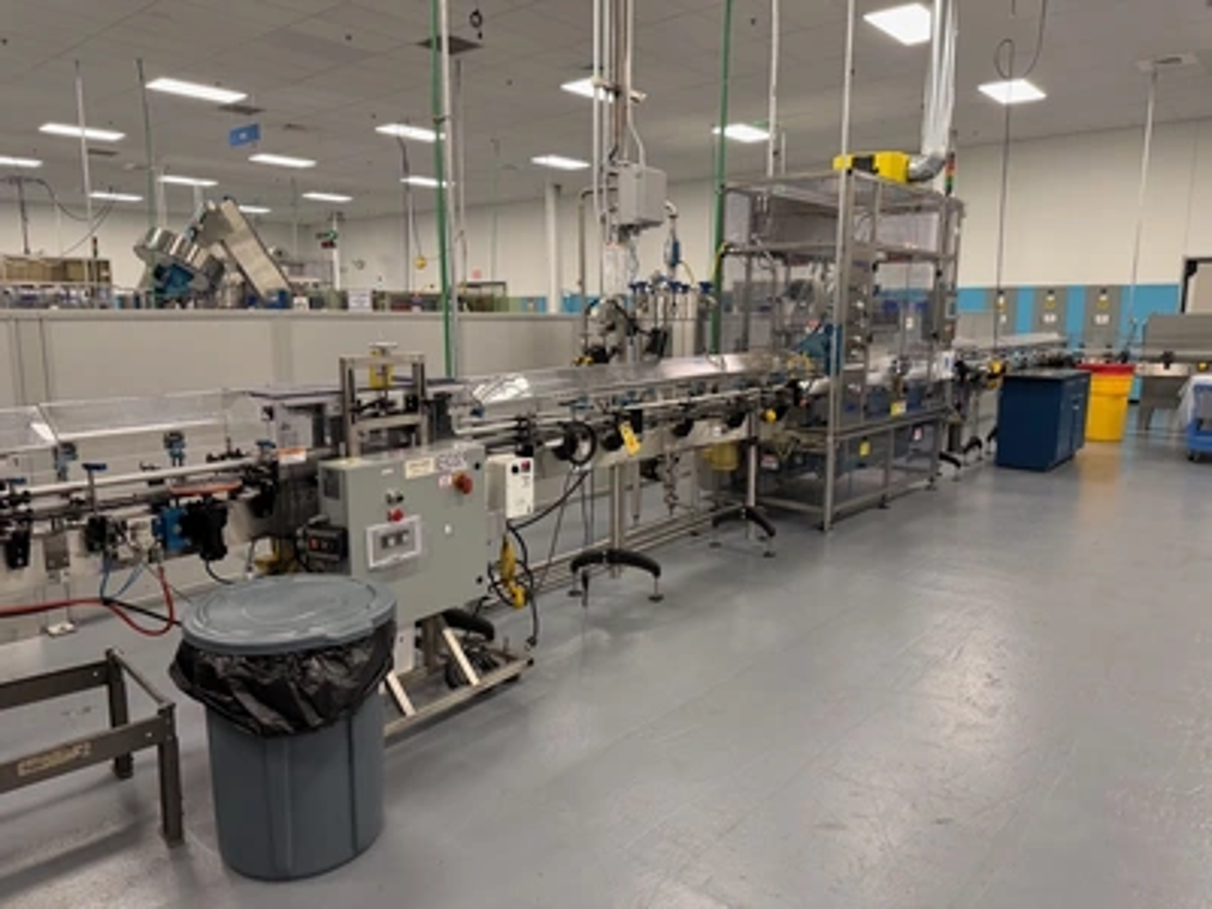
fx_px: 840
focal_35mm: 24
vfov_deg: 56.8
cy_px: 454
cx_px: 606
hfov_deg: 71.6
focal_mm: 6.76
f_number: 1.78
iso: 160
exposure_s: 1/60
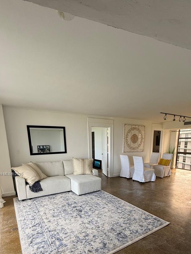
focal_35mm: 20
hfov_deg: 65.8
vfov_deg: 78.4
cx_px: 104
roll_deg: +0.0
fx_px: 147
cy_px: 174
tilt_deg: -12.4
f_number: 2.2
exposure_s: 1/99
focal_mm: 2.22
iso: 80
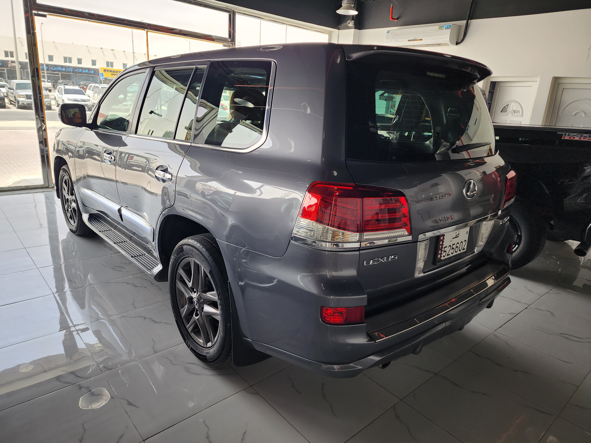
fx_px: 393
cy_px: 222
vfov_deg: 58.9
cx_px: 296
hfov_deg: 73.9
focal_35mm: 23
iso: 50
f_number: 1.8
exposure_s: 1/180
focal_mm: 6.4
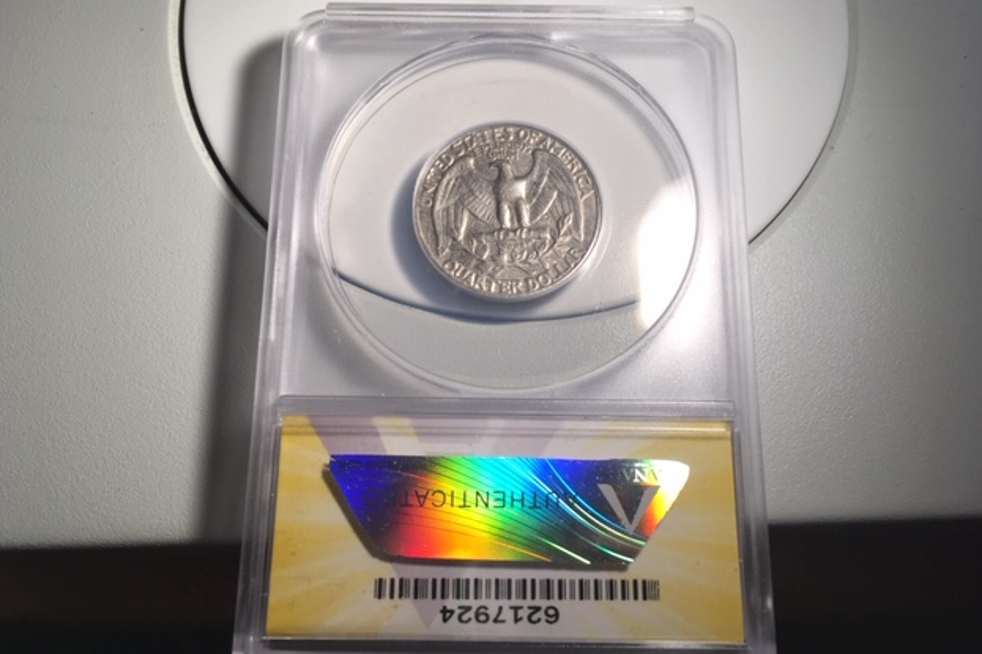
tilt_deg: -74.1
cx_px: 487
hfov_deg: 60.3
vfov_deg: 42.3
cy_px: 328
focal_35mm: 31
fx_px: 845
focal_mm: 4.15
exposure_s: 1/120
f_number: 2.2
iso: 32
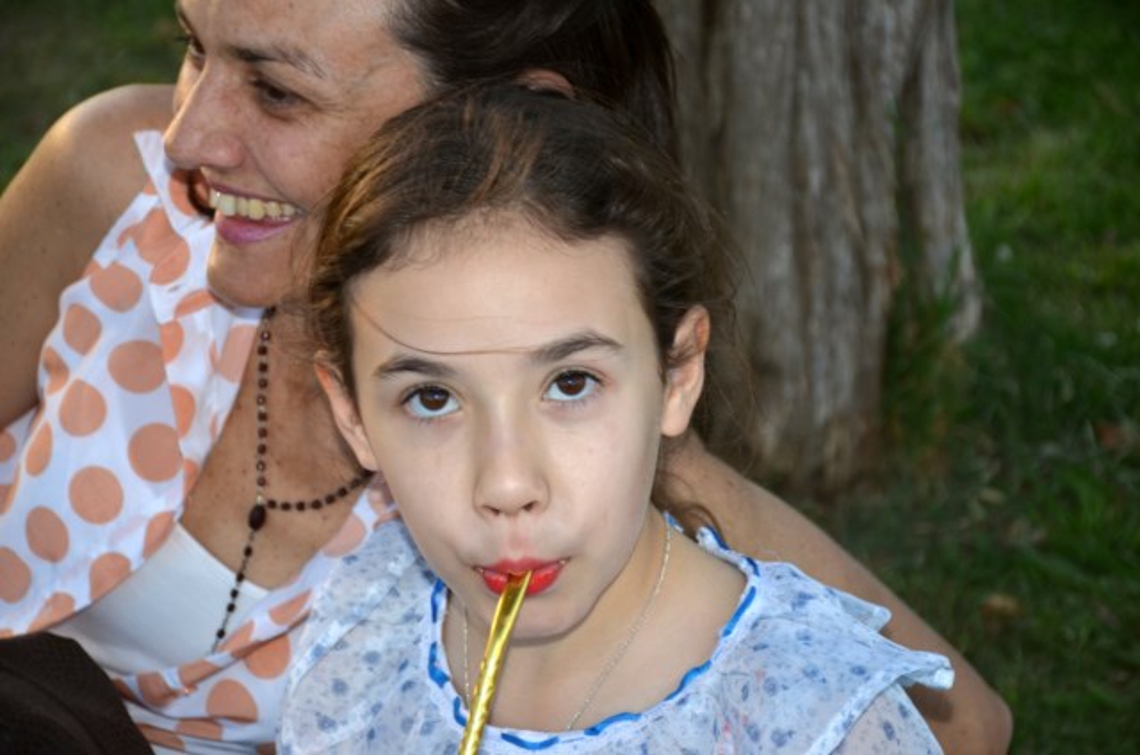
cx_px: 570
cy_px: 378
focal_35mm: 128
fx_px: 4029
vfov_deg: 10.7
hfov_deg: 16.1
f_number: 5.3
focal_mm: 85
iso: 200
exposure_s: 1/200
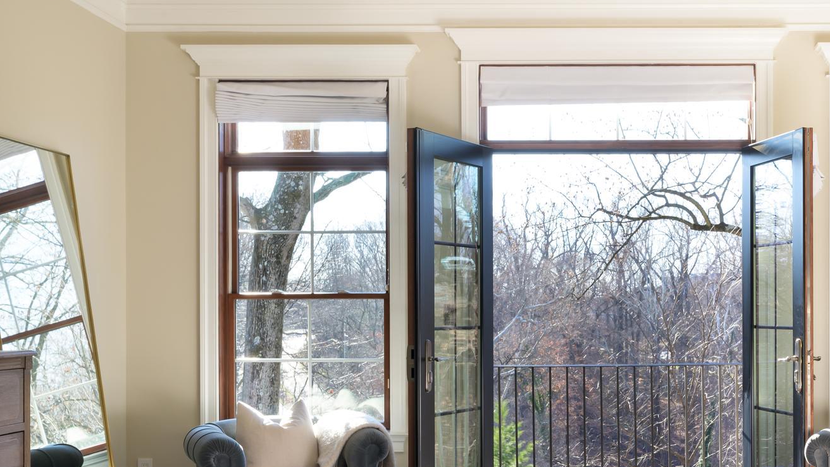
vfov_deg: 24.3
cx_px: 627
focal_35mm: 49
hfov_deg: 40.8
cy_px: 320
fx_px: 1078
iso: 800
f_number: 13
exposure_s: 1/160
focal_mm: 30
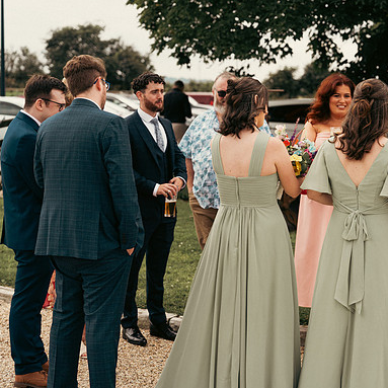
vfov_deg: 19.3
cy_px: 194
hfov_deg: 19.2
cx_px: 286
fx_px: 1141
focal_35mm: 90
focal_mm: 70
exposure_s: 1/400
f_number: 3.5
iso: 125
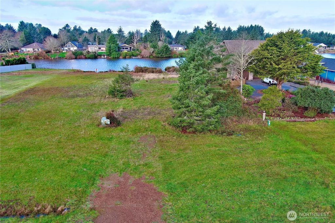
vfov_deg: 44.9
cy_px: 112
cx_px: 168
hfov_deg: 63.7
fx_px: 270
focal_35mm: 29
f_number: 2.8
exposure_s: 1/287
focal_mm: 10.57
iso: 100
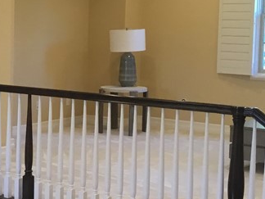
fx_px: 750
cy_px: 87
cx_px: -38
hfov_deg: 19.1
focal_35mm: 98
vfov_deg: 15.1
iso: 64
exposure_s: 1/30
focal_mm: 3.3
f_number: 2.4
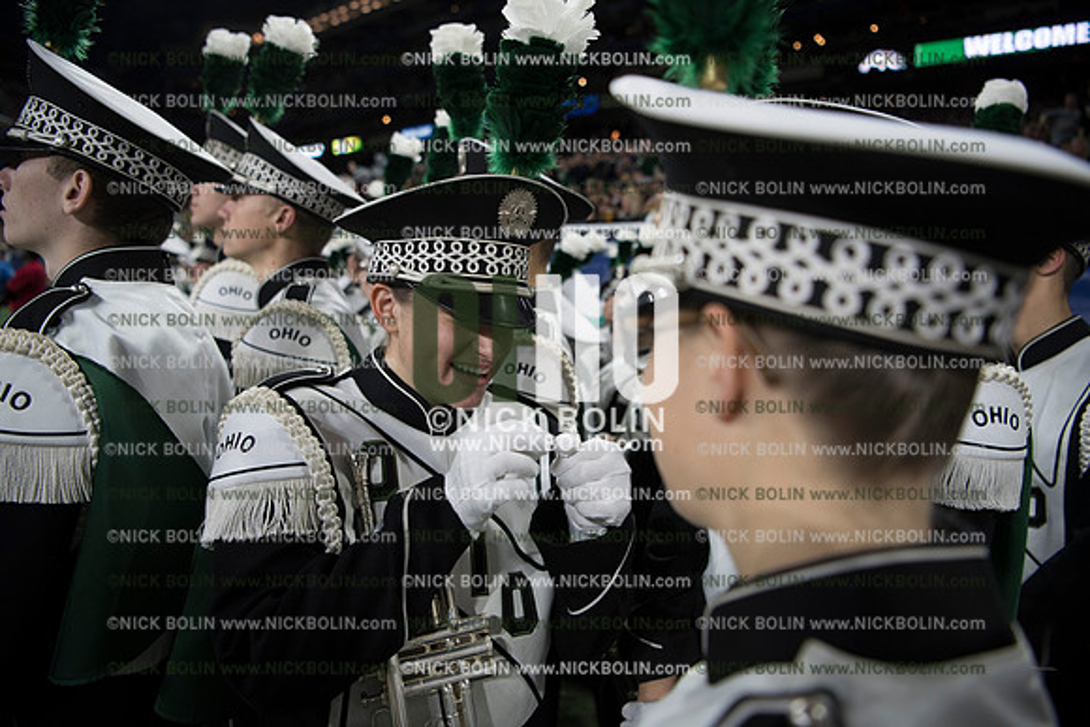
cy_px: 364
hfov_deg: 73.7
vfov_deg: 53.2
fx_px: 727
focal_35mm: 24
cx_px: 545
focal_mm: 24
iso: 1250
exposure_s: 1/1000
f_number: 2.8
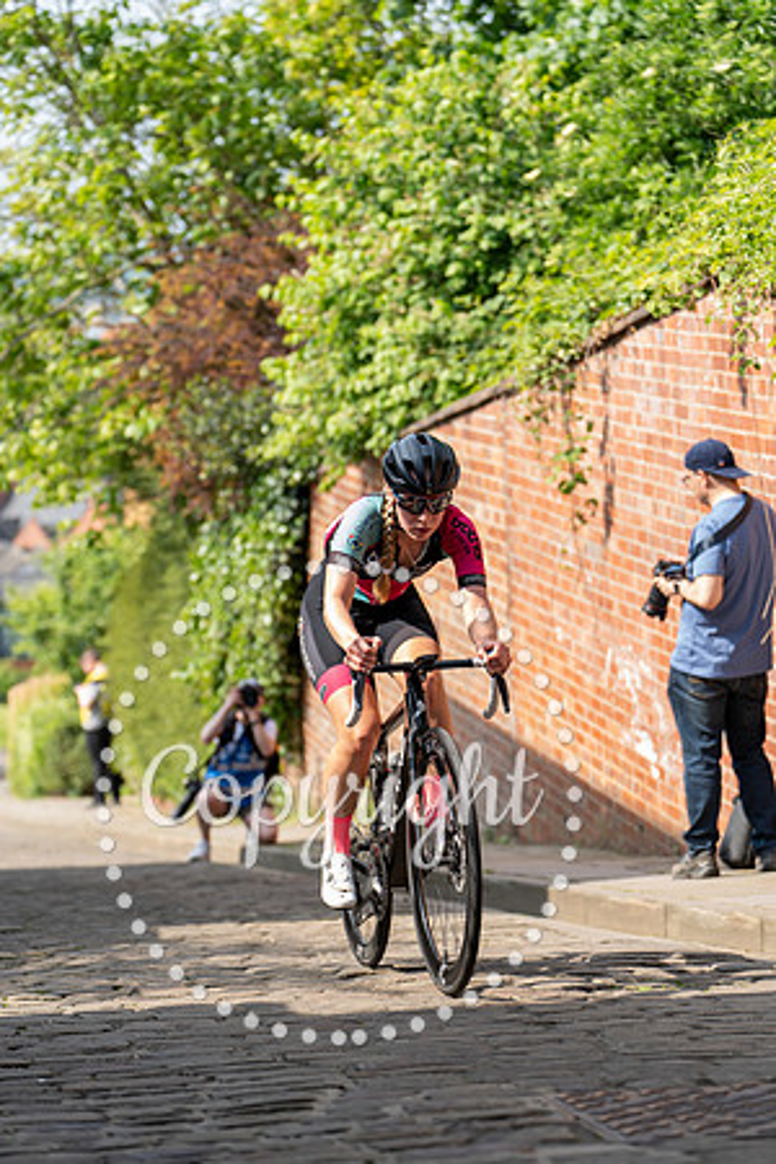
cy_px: 582
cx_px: 388
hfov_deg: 14.1
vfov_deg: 21.0
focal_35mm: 97
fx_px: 3136
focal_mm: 97
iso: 200
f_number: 3.2
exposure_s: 1/640
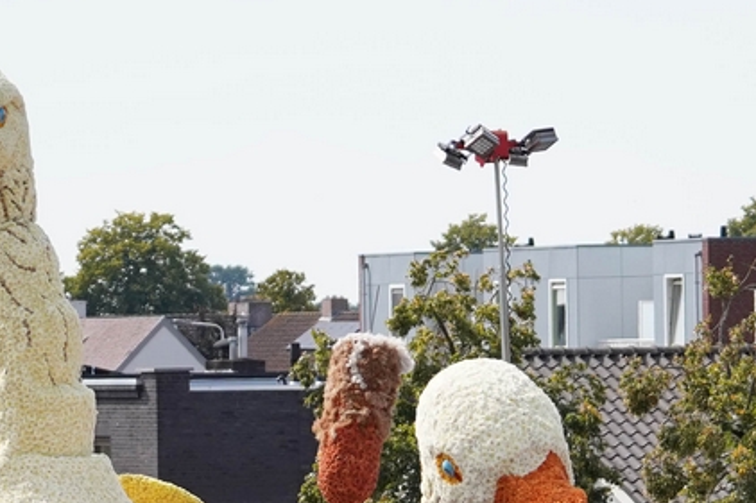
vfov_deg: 5.1
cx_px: 860
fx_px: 5646
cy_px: 739
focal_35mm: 269
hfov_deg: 7.6
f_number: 4
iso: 500
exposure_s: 1/3200
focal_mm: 70
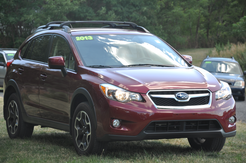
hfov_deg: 13.1
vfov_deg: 8.7
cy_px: 82
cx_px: 123
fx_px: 1075
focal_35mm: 158
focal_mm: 105
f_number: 5.6
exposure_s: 1/80
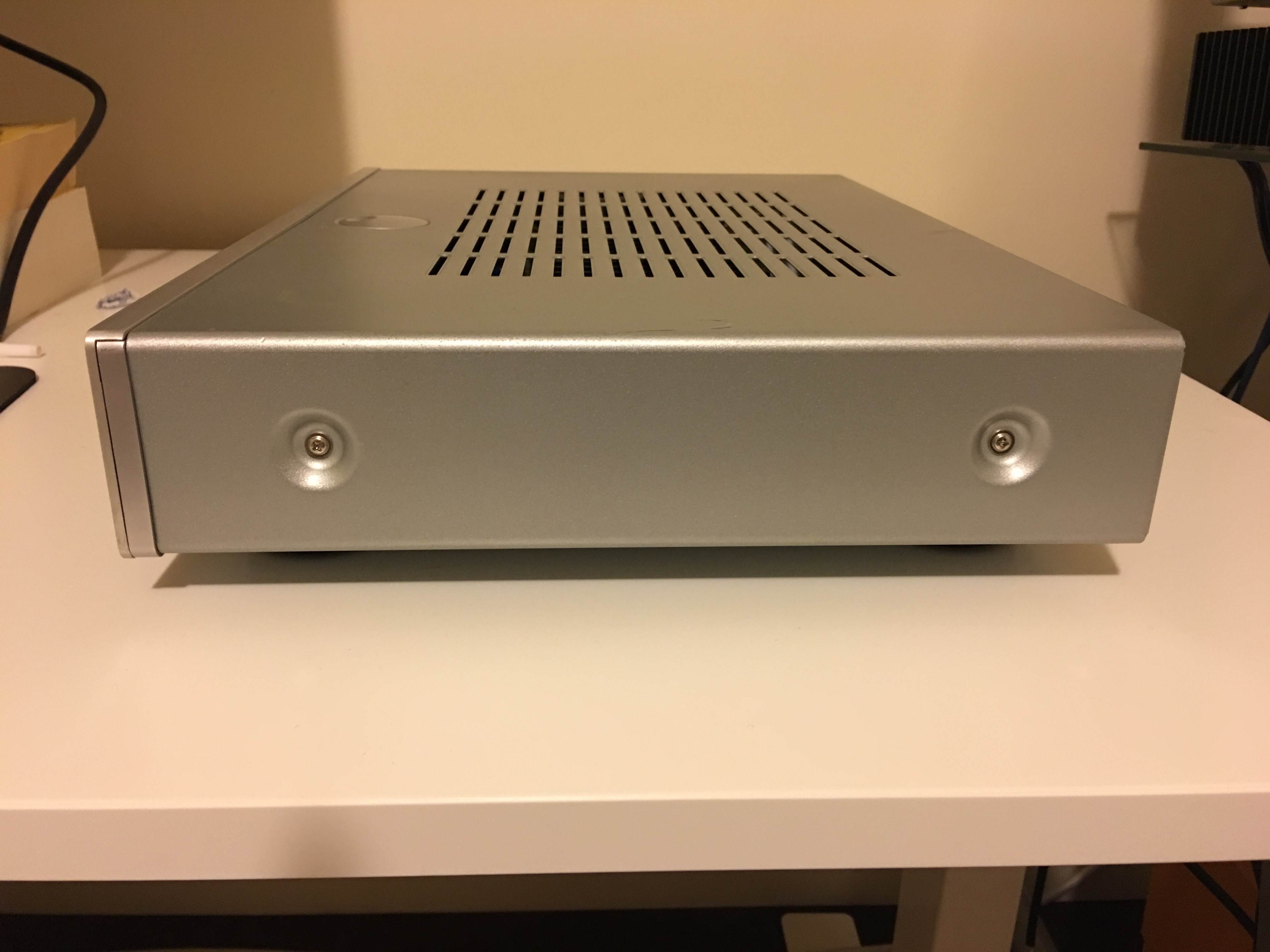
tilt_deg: -20.6
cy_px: 476
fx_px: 1064
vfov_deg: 48.2
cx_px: 635
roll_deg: -0.6
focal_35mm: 29
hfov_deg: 61.7
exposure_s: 1/4
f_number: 2.2
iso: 100
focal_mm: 4.15
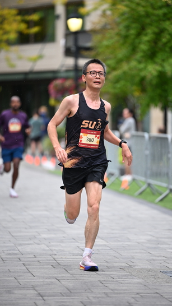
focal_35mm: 211
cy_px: 153
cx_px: 100
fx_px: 1711
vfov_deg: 10.2
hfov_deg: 5.8
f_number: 2.8
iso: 1250
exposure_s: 1/1600
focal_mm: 200
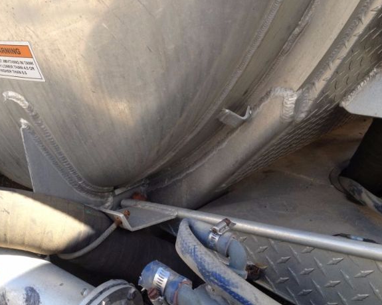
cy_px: 156
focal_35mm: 38
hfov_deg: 47.9
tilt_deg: -22.5
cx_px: 183
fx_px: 430
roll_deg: +1.3
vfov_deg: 39.2
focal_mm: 4.28
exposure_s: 1/216
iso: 50
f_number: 2.4
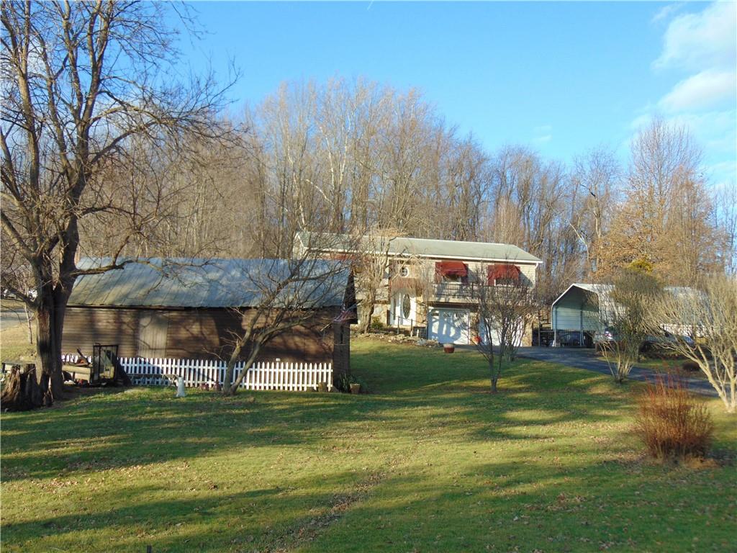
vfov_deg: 36.8
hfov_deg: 47.9
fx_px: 830
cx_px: 368
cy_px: 276
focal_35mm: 39
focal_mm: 6.9
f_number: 3.3
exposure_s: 1/400
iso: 80
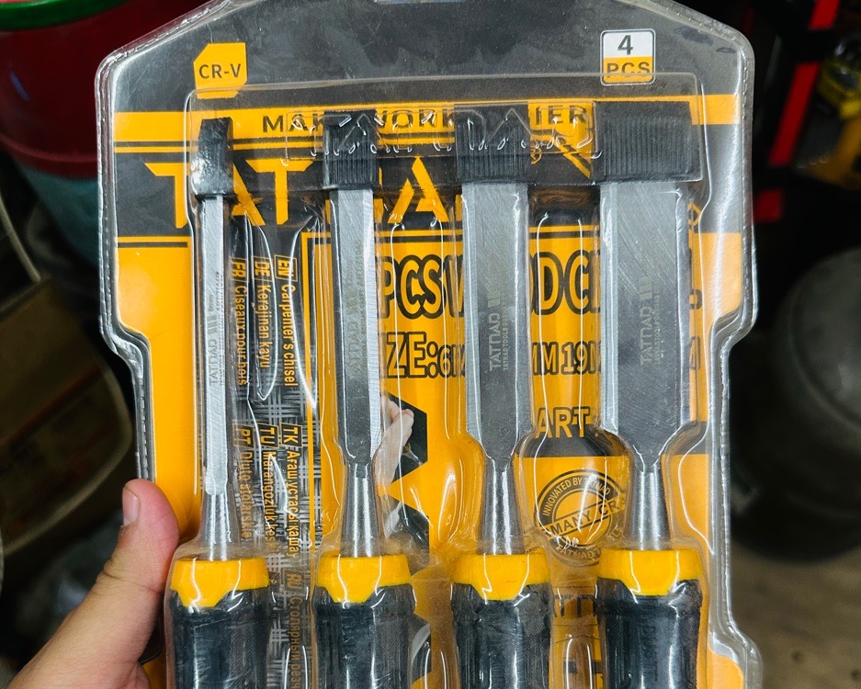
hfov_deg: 55.6
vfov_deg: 44.5
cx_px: 438
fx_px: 816
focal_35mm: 32
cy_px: 507
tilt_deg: -66.4
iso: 250
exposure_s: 1/84
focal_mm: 6.86
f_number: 1.78
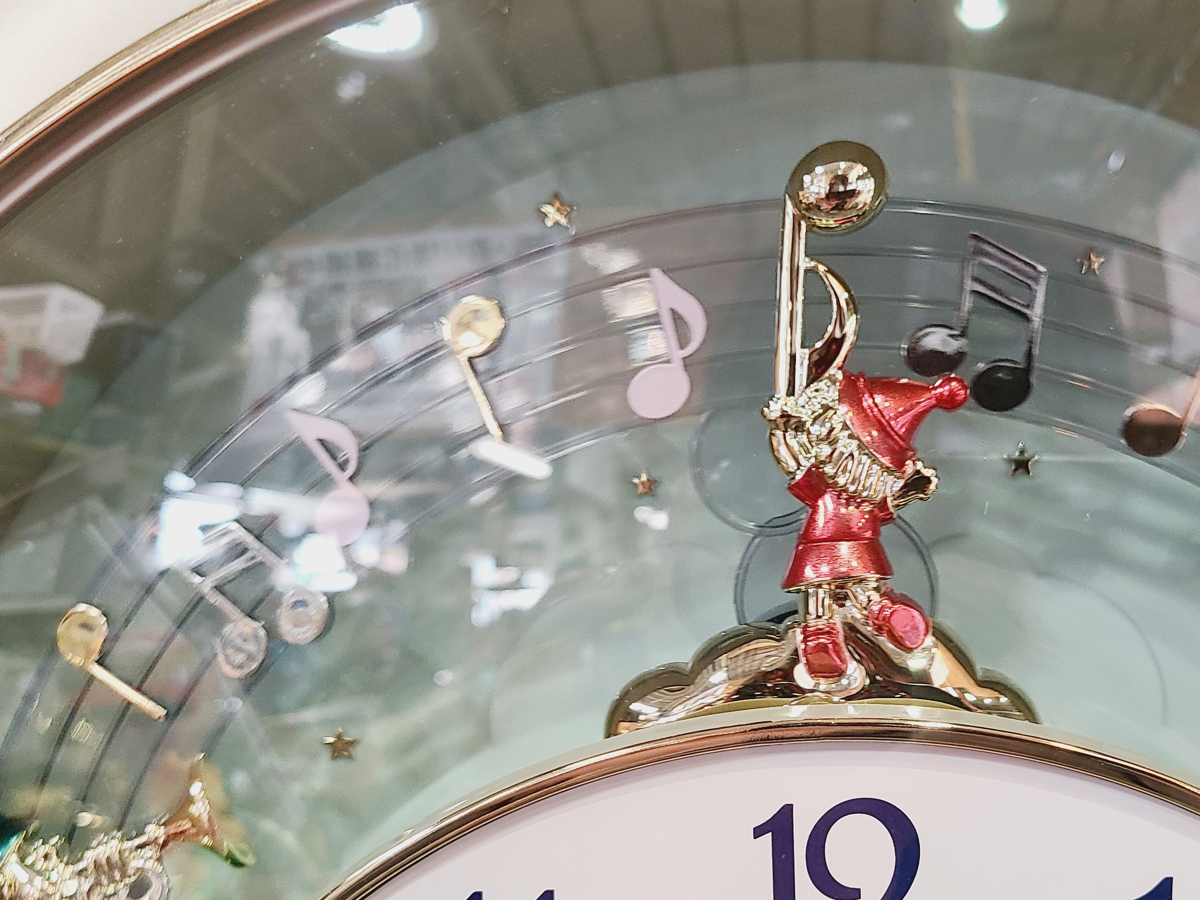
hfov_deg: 43.3
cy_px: 670
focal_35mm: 43
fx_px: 1490
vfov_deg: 33.0
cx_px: 796
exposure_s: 1/50
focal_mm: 5.4
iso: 160
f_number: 1.8
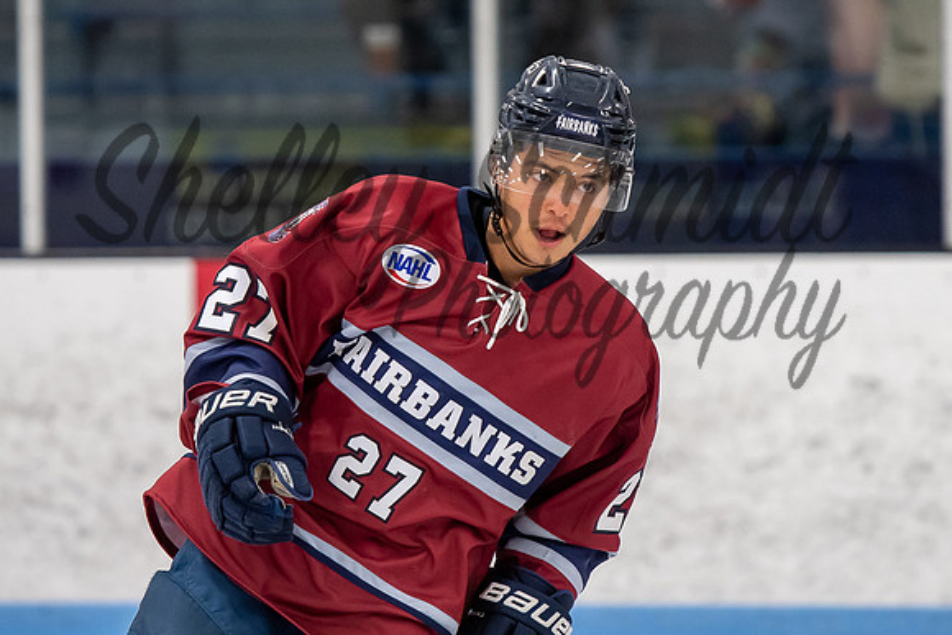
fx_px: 11966
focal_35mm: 452
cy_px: 232
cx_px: 484
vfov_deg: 3.0
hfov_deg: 4.6
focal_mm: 200
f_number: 3.2
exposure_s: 1/500
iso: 800
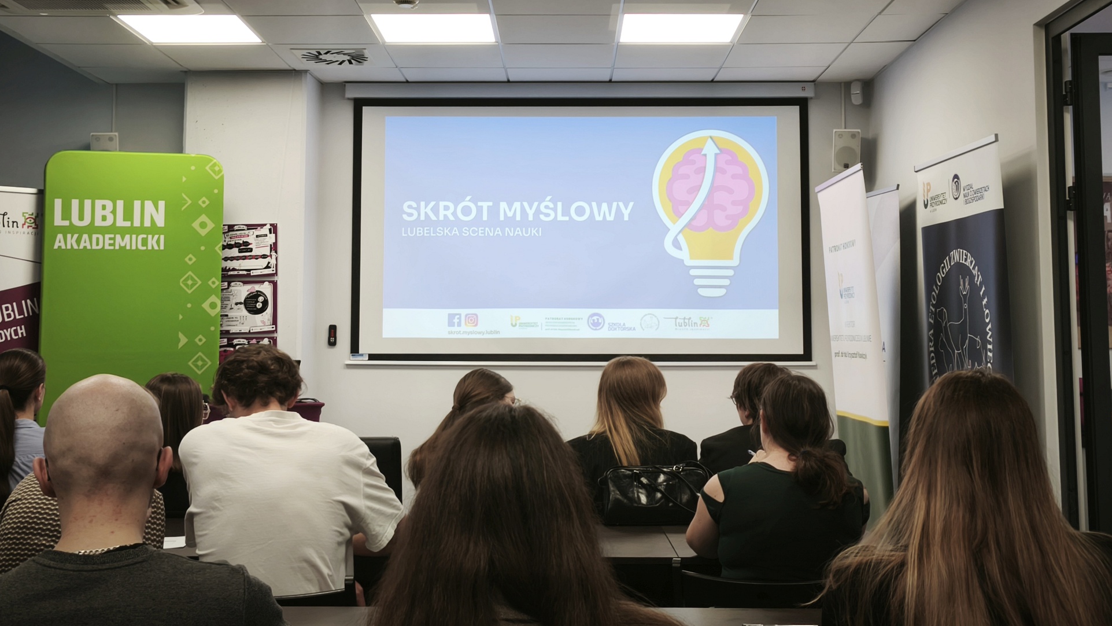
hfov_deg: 44.6
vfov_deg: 25.8
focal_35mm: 46
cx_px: 568
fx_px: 1356
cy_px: 205
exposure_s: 1/100
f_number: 1.7
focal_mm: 5.35
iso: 125
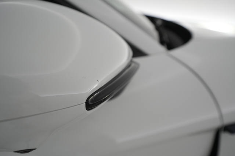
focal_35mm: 28
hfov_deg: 65.5
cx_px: 118
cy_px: 78
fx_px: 183
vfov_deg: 46.4
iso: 800
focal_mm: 28
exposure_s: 1/100
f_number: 4.5
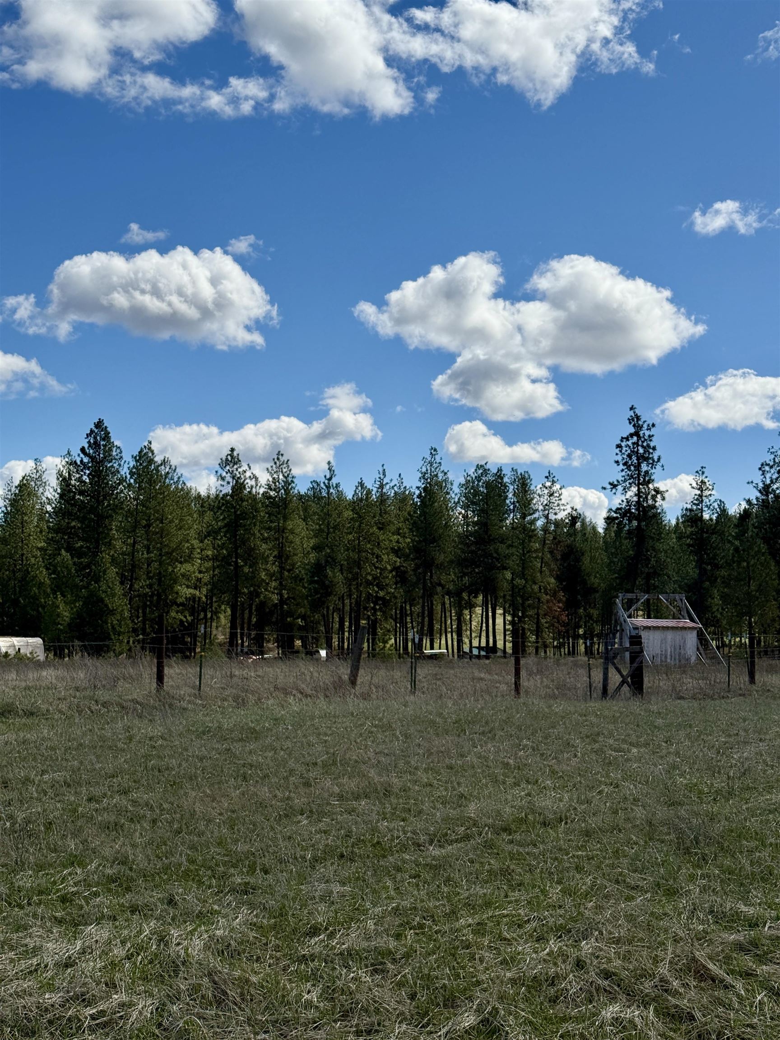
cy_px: 520
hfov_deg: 30.3
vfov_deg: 39.7
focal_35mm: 48
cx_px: 390
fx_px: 1442
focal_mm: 6.76
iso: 64
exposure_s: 1/9901
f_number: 1.78
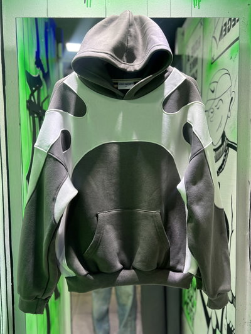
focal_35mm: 26
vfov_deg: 67.3
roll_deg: +0.2
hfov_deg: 53.1
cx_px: 126
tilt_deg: -3.3
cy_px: 167
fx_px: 251
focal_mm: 5.7
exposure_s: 1/50
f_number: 1.5
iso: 100
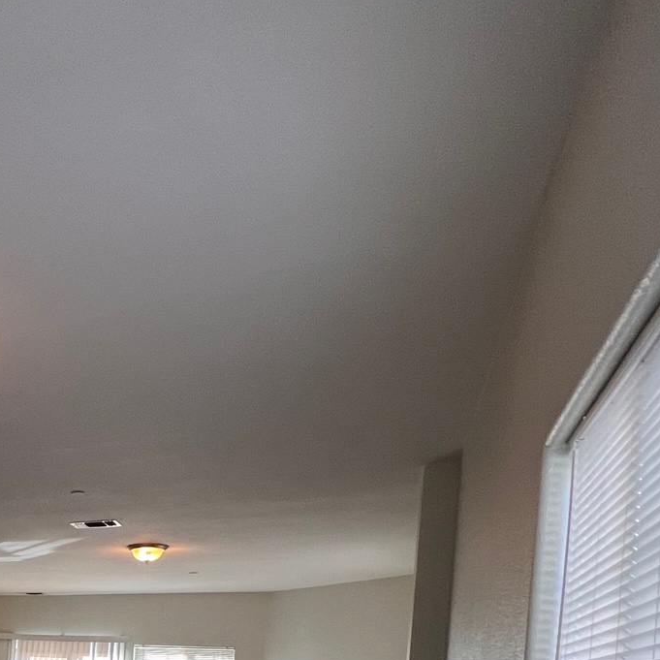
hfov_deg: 35.0
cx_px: -183
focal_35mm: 34
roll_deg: -3.0
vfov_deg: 40.8
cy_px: 693
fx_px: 733
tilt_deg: -1.6
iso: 160
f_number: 1.8
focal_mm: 1.57
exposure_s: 1/60
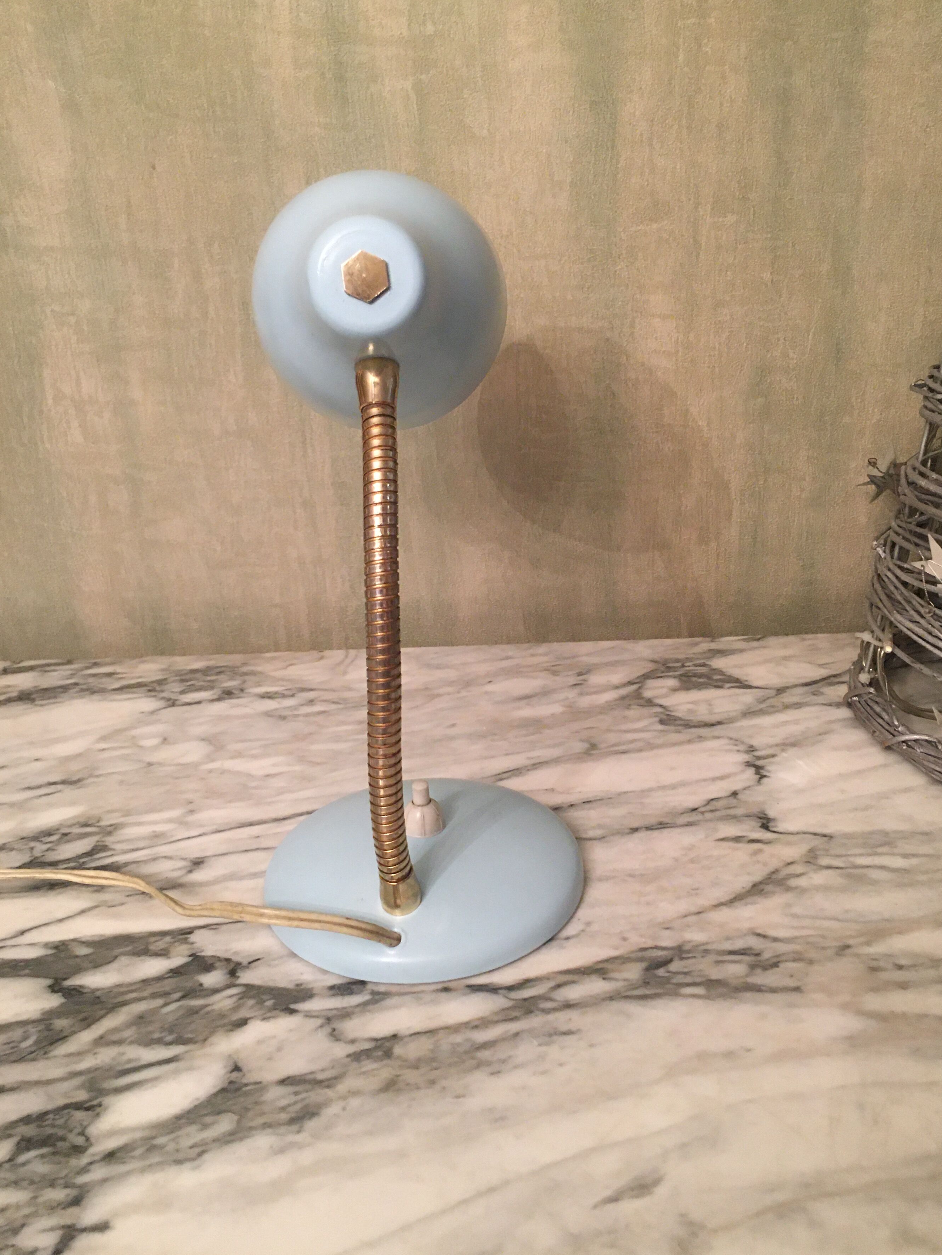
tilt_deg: -22.8
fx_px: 1197
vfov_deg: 55.3
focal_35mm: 33
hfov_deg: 42.9
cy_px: 605
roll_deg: +2.2
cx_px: 502
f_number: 2.2
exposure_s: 1/33
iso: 200
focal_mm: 4.15
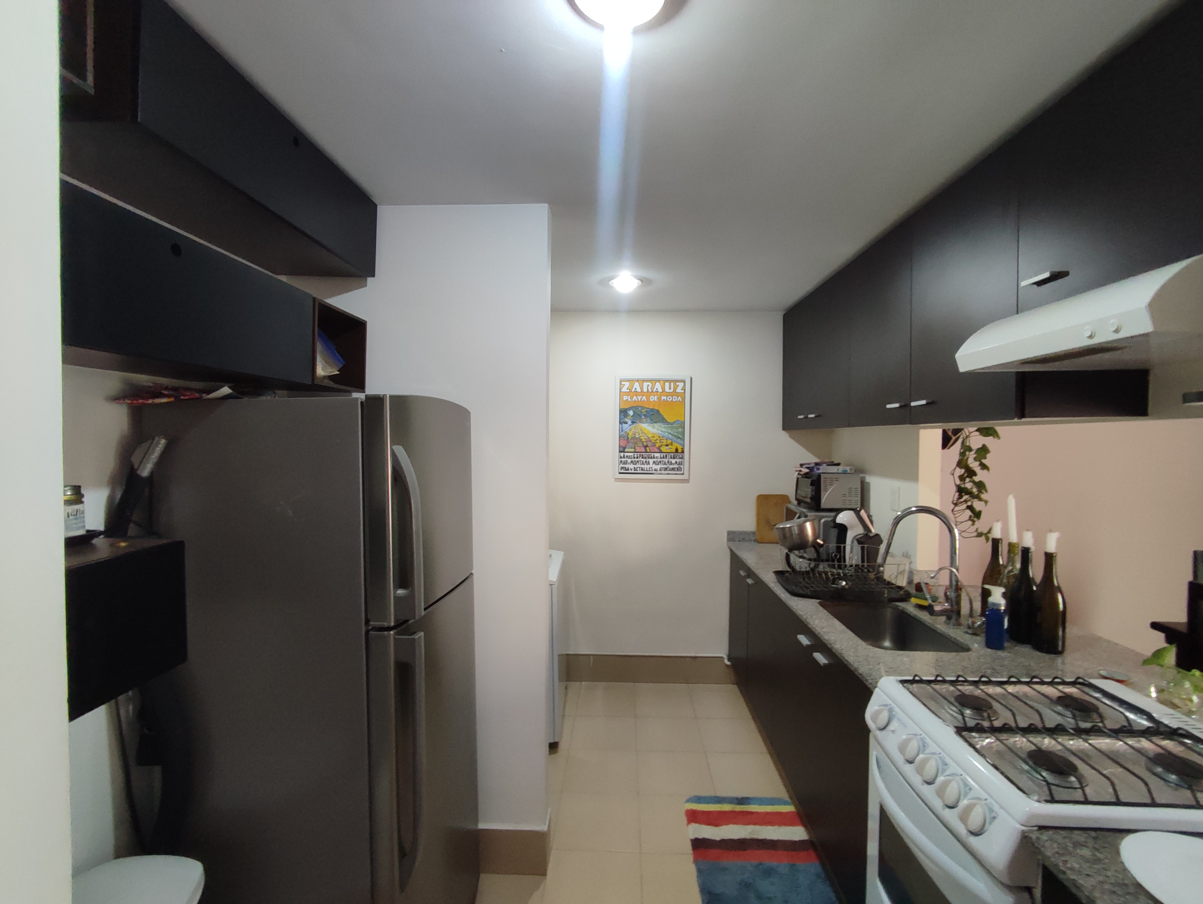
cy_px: 452
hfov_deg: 94.5
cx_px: 602
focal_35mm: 16
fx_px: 556
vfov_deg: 78.2
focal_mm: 1.65
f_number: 2.2
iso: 312
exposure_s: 1/33
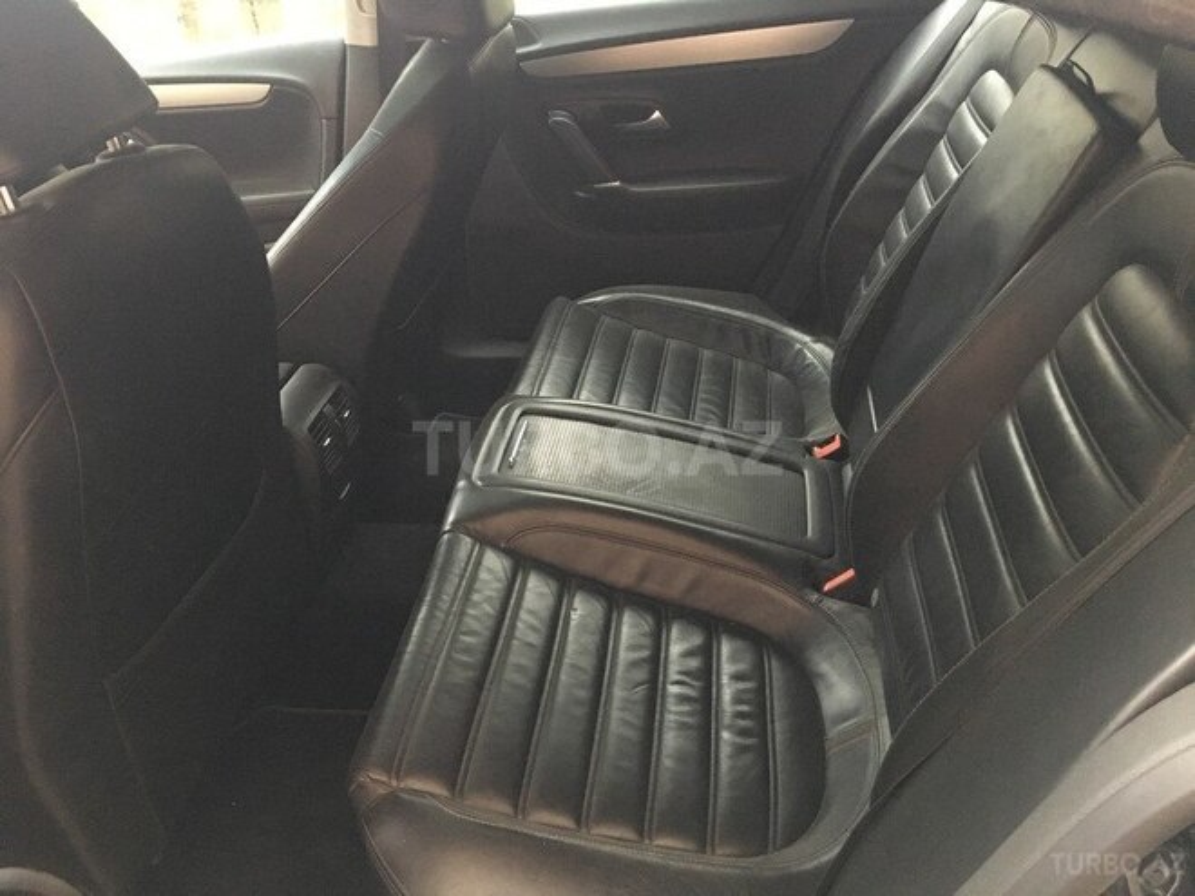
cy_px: 448
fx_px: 1001
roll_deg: +6.1
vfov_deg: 48.2
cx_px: 598
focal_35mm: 29
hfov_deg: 61.7
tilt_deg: -32.8
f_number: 2.2
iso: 320
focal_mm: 4.15
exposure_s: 1/17
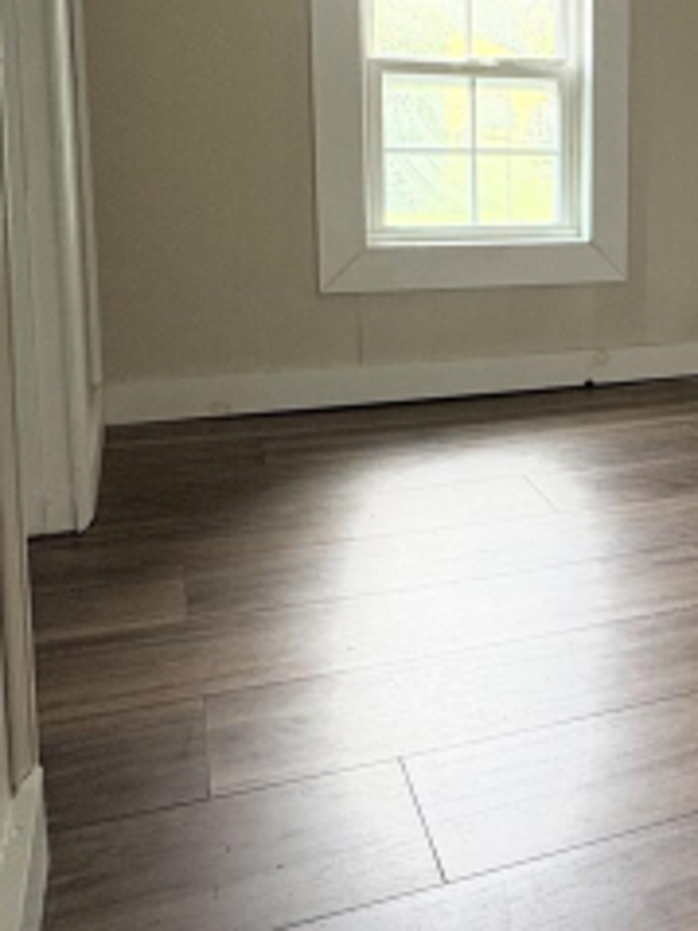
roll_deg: -1.6
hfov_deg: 33.9
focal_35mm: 39
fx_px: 1049
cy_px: 298
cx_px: 679
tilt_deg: -8.3
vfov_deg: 47.0
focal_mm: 2.22
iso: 250
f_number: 2.2
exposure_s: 1/89
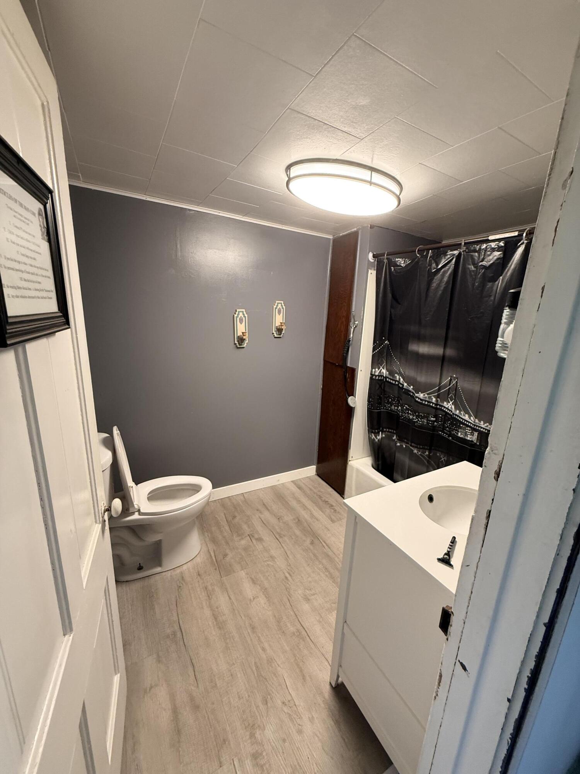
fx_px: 313
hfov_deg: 85.7
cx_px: 290
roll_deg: -2.9
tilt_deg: -13.5
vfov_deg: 102.1
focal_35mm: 14
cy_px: 387
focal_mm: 2.22
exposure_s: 1/60
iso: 250
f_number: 2.2
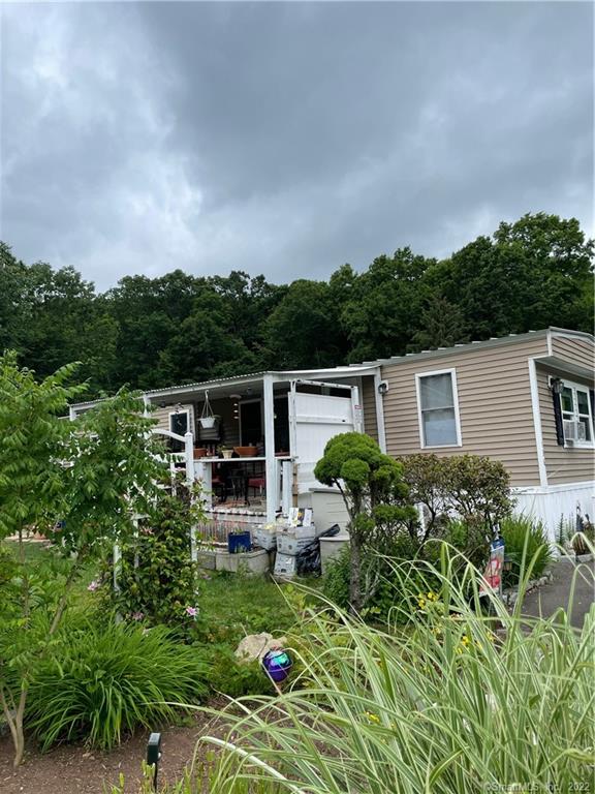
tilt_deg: +8.8
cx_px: 298
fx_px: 596
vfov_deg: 67.3
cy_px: 397
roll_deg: +4.1
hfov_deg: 53.1
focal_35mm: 26
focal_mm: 4.2
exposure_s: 1/2681
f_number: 1.6
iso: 32
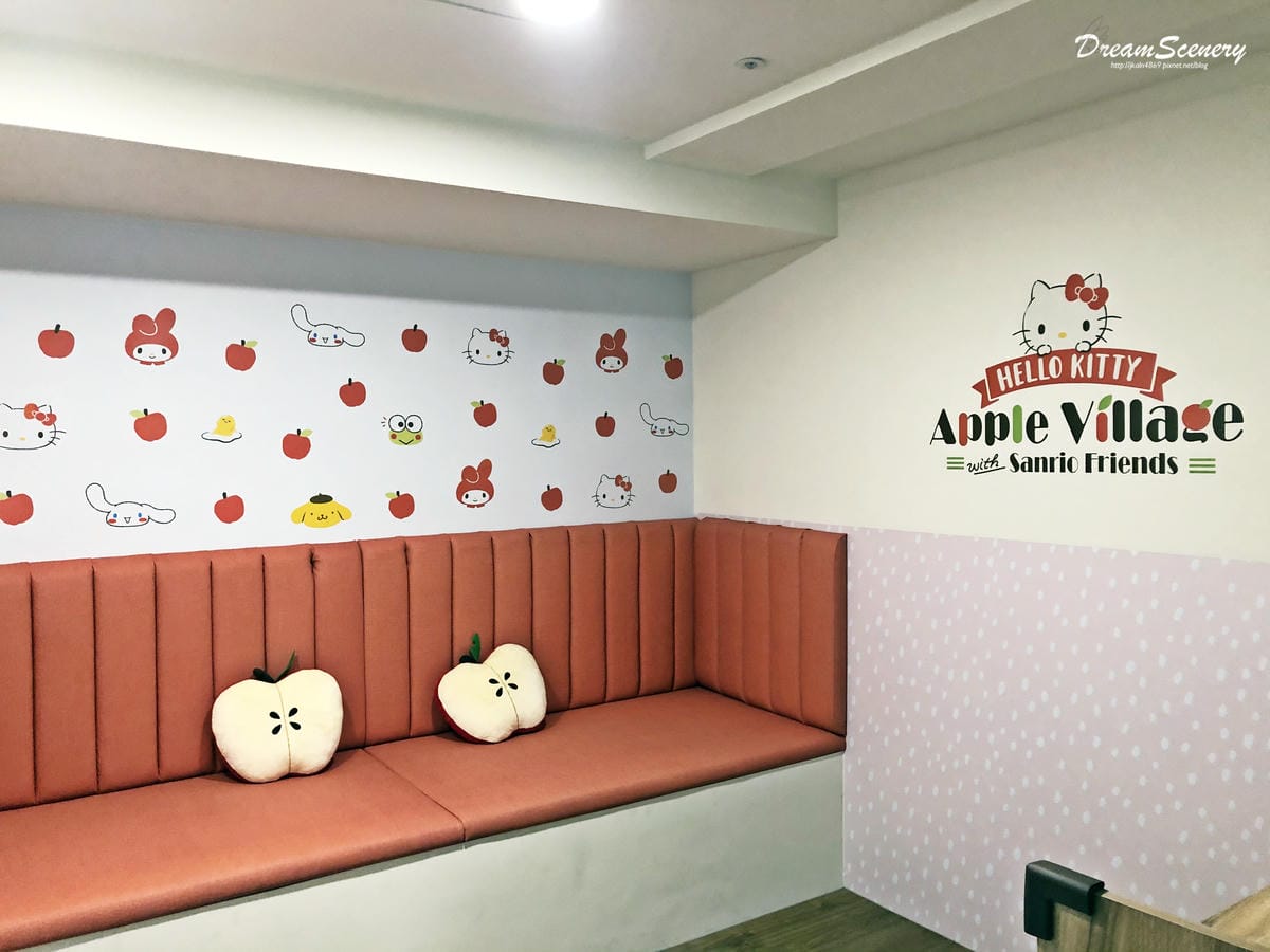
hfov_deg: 63.4
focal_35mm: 28
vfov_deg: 49.7
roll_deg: +0.7
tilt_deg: -3.5
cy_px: 476
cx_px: 635
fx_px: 1027
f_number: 1.8
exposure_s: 1/15
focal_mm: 3.99
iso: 50
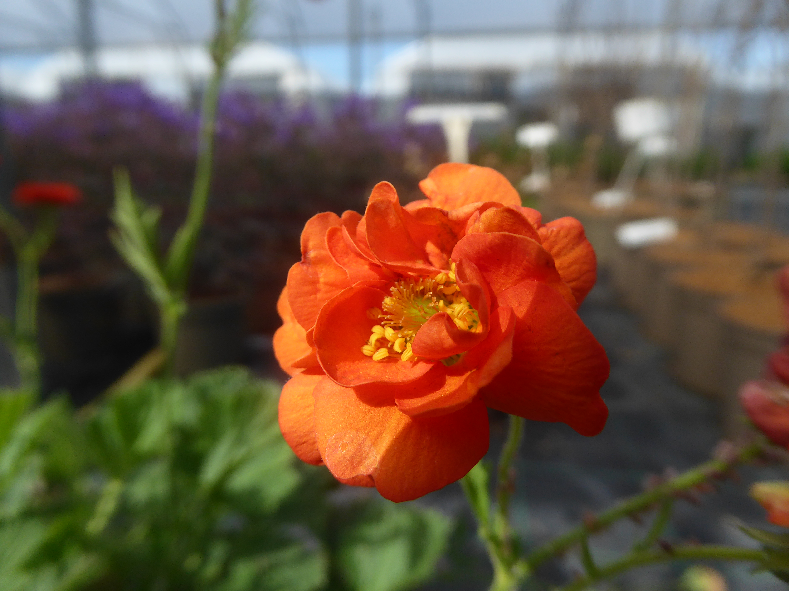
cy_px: 296
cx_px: 394
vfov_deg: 54.9
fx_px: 570
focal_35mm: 25
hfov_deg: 69.4
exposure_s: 1/800
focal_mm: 4.3
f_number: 3.3
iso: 100
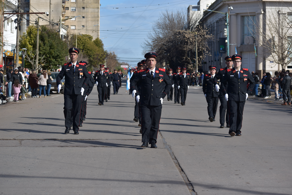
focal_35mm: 93
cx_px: 146
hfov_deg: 21.9
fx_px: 754
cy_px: 98
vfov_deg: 14.7
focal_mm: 62
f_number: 4
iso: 200
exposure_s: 1/1600
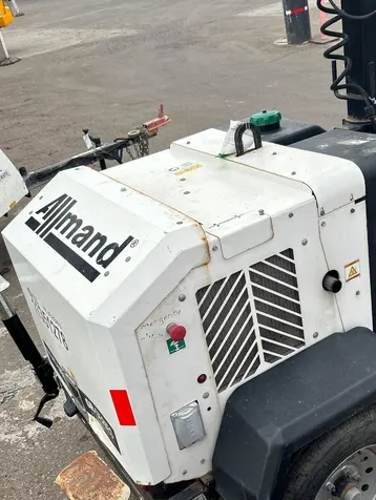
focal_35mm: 40
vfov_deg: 46.5
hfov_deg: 35.7
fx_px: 578
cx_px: 249
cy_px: 301
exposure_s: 1/2165
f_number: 1.5
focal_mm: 5.7
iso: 50
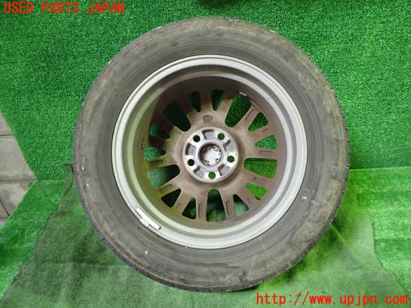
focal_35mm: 25
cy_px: 154
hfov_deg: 69.4
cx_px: 206
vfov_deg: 54.9
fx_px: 297
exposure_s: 1/30
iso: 500
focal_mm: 4.5
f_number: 2
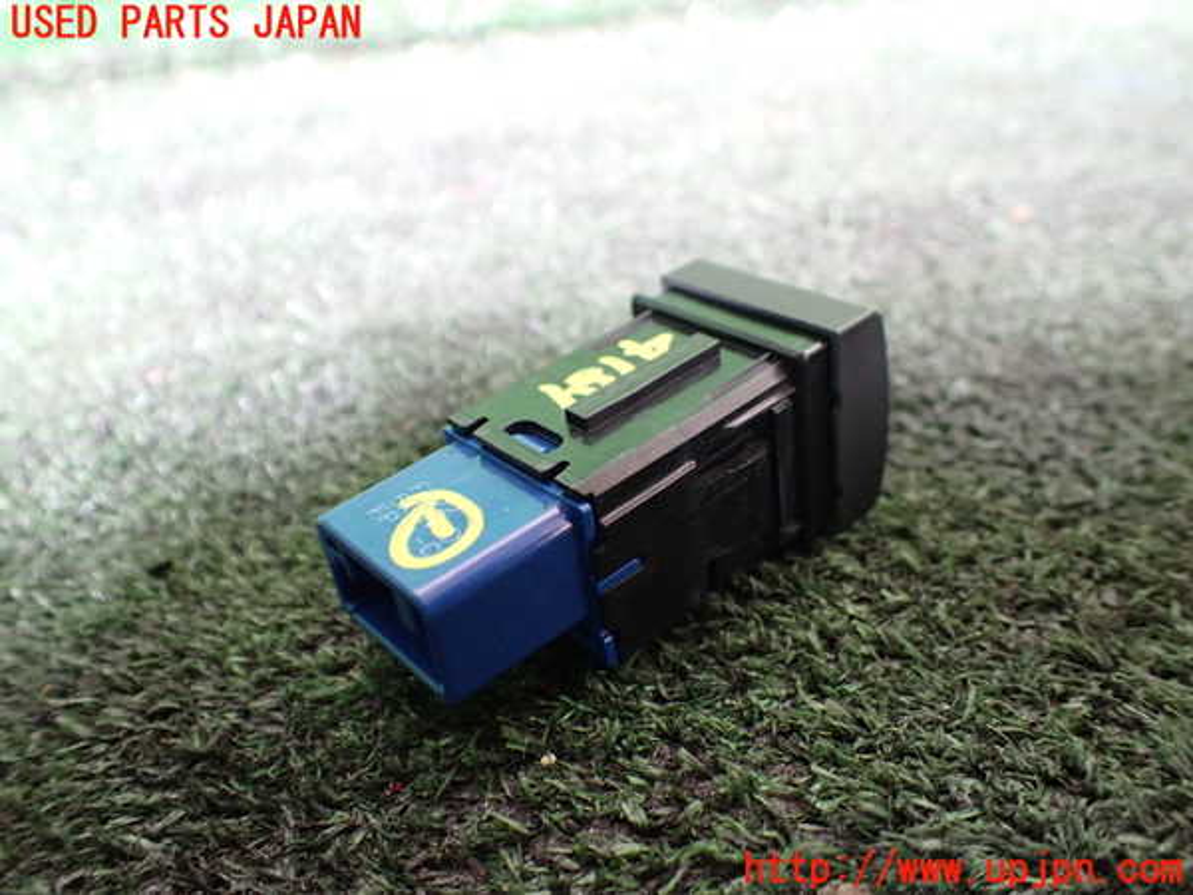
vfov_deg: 46.8
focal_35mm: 30
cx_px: 596
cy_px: 448
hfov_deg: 60.0
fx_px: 1034
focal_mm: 5.4
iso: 800
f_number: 2.3
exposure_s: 1/60
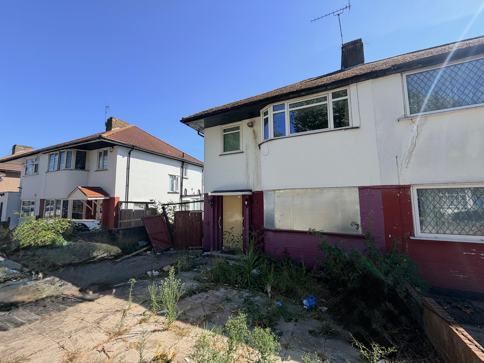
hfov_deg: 102.1
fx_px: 196
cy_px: 182
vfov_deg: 85.7
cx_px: 242
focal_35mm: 14
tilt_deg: +6.4
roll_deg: +0.7
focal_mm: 2.22
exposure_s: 1/751
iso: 40
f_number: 2.2
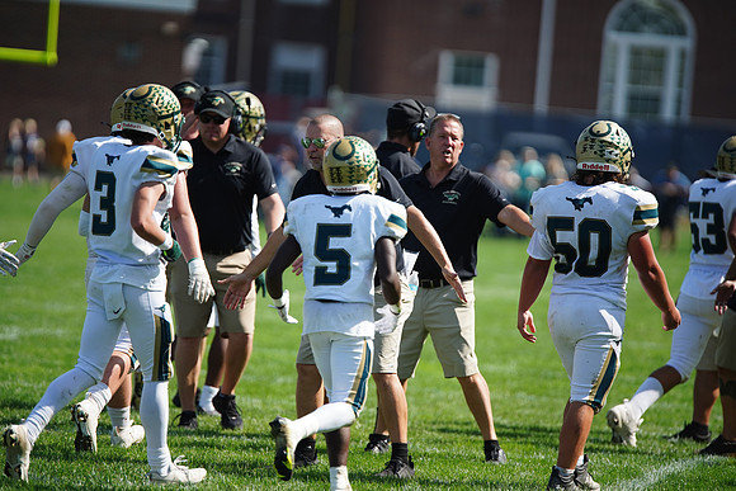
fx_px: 6134
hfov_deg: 6.9
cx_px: 368
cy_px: 246
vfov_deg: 4.6
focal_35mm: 300
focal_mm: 300
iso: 400
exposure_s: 1/3200
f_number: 2.8
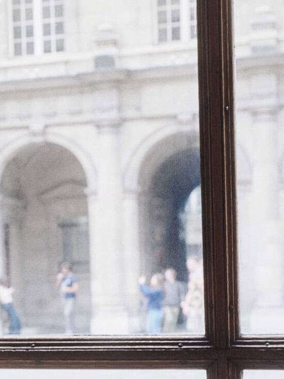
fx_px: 1181
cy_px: 328
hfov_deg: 13.2
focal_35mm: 108
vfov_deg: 18.0
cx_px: -83
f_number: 7.1
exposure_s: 1/160
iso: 1000
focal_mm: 39
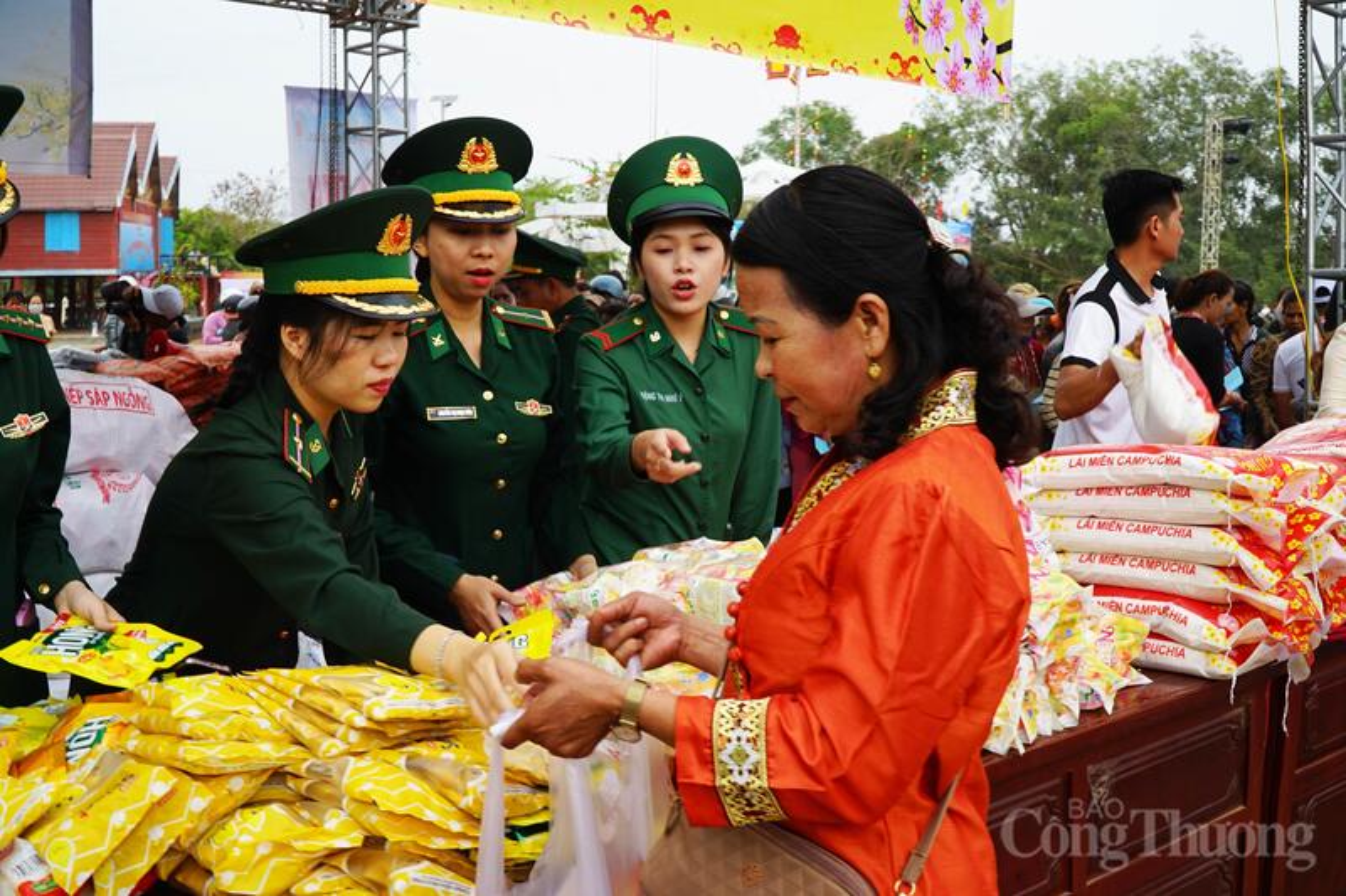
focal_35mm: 39
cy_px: 448
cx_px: 673
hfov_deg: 49.6
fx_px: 1458
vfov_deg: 34.2
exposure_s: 1/100
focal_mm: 26
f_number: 9
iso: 100
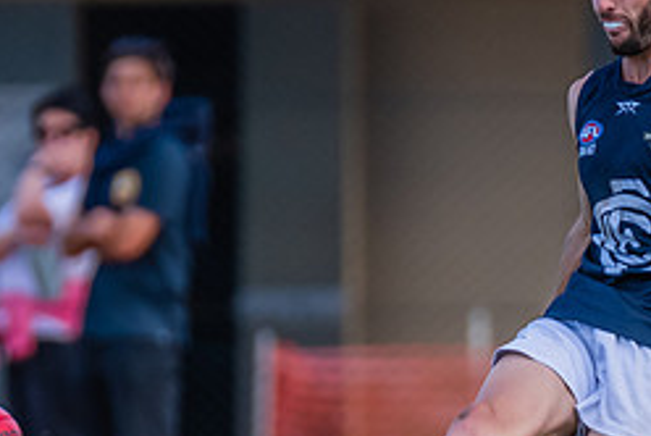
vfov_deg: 0.9
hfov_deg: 1.4
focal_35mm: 1497
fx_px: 27102
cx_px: 601
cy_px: 431
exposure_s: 1/2000
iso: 800
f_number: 4.5
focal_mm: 330
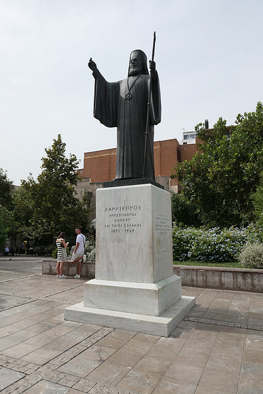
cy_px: 197
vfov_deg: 73.7
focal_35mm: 24
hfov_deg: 53.2
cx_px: 132
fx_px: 263
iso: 200
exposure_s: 1/1000
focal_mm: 8.8
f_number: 6.3
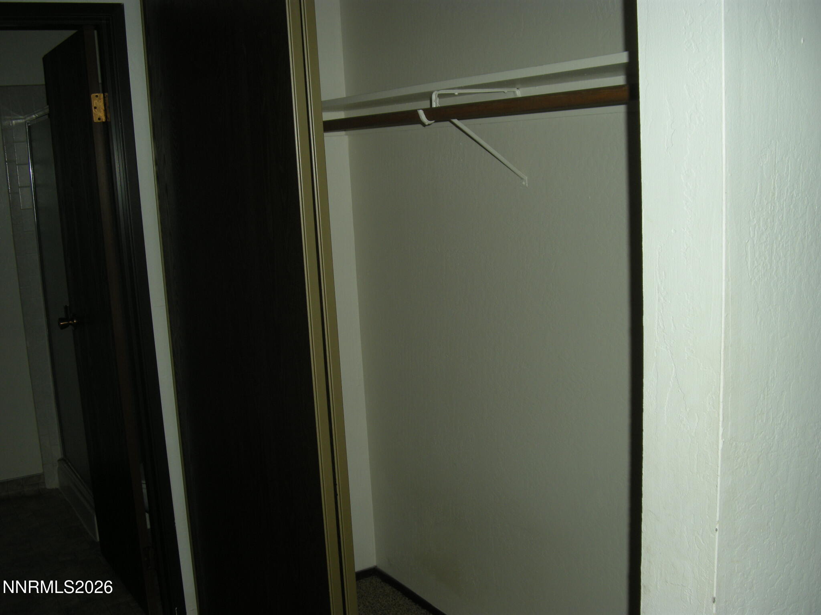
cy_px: 308
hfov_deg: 50.1
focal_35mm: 37
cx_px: 410
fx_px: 878
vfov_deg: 38.7
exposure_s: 1/60
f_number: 2.8
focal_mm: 7.9
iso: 75
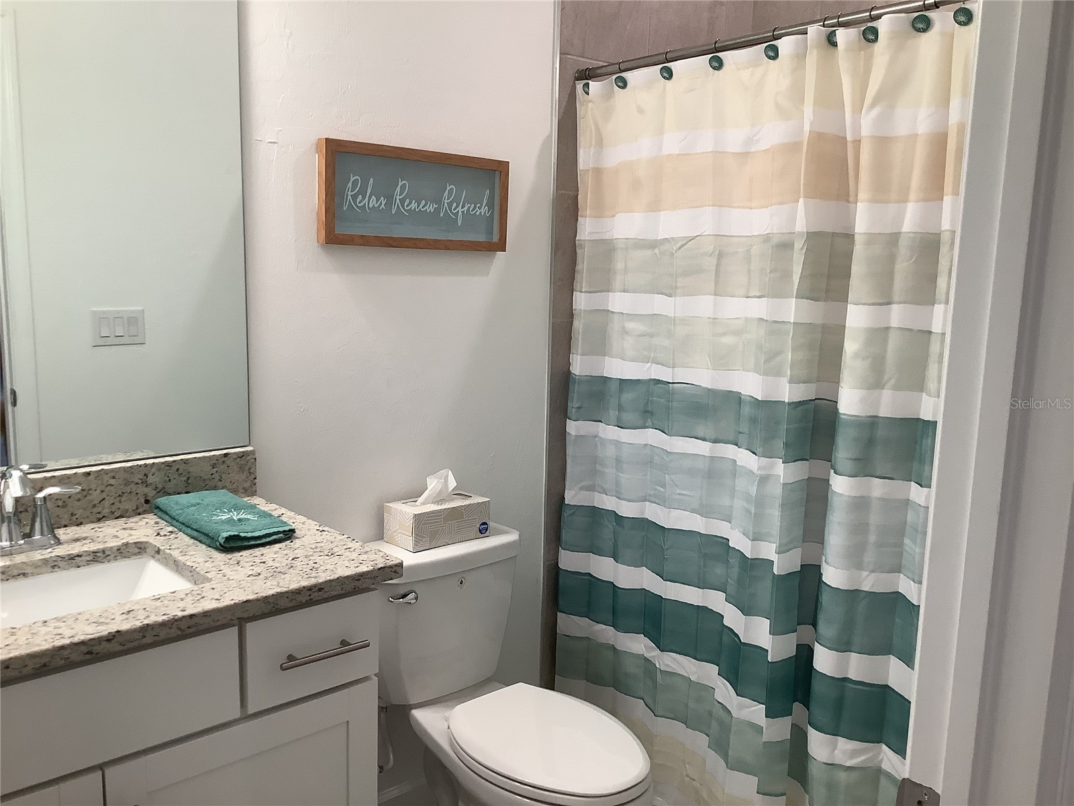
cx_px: 537
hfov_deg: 58.4
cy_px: 403
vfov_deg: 45.4
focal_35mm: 31
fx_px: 962
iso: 80
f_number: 2.4
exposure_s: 1/60
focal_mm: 3.3
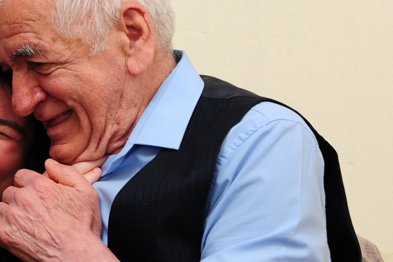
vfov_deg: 10.2
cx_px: -202
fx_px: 1462
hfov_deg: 14.3
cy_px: 195
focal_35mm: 134
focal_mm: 42
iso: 1000
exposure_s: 1/100
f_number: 5
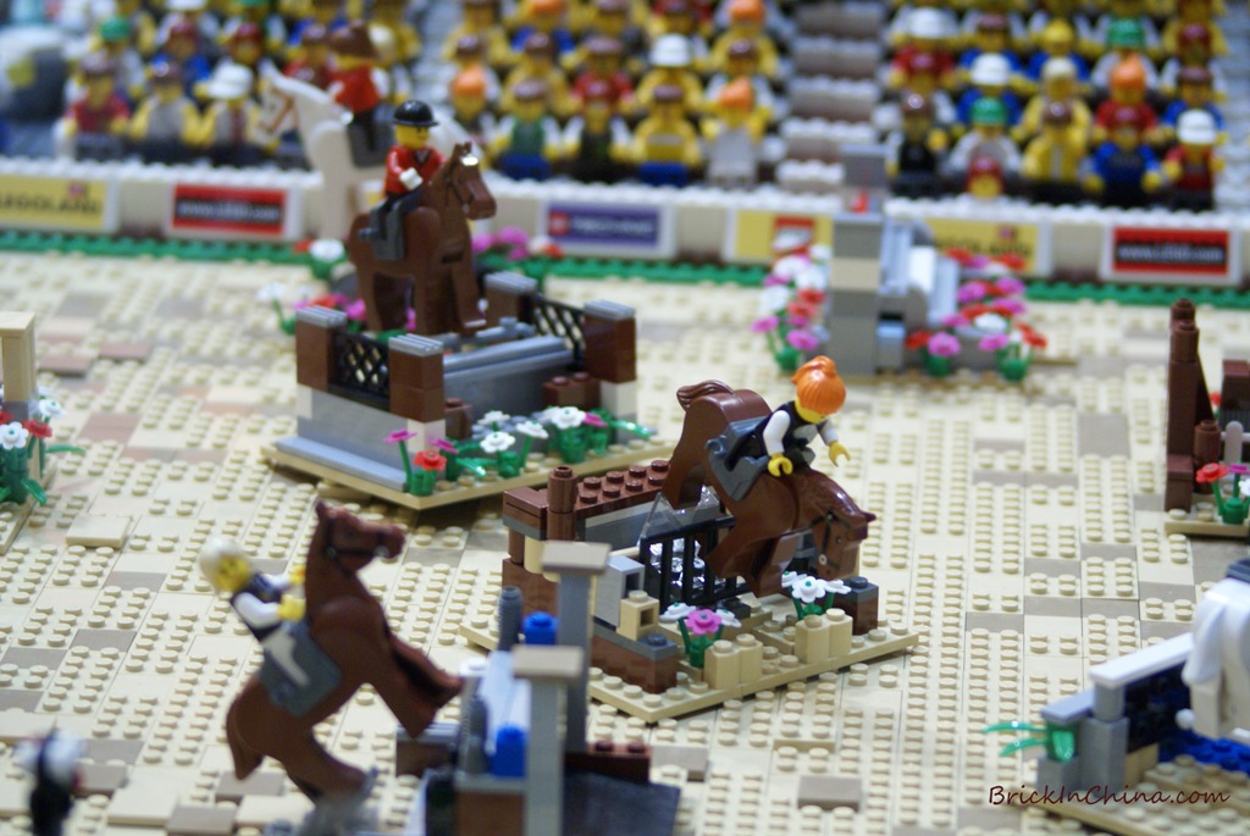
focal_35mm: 112
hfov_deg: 18.2
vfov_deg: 12.2
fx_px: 3910
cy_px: 418
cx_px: 625
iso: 400
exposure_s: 1/40
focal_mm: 75
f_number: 4.5
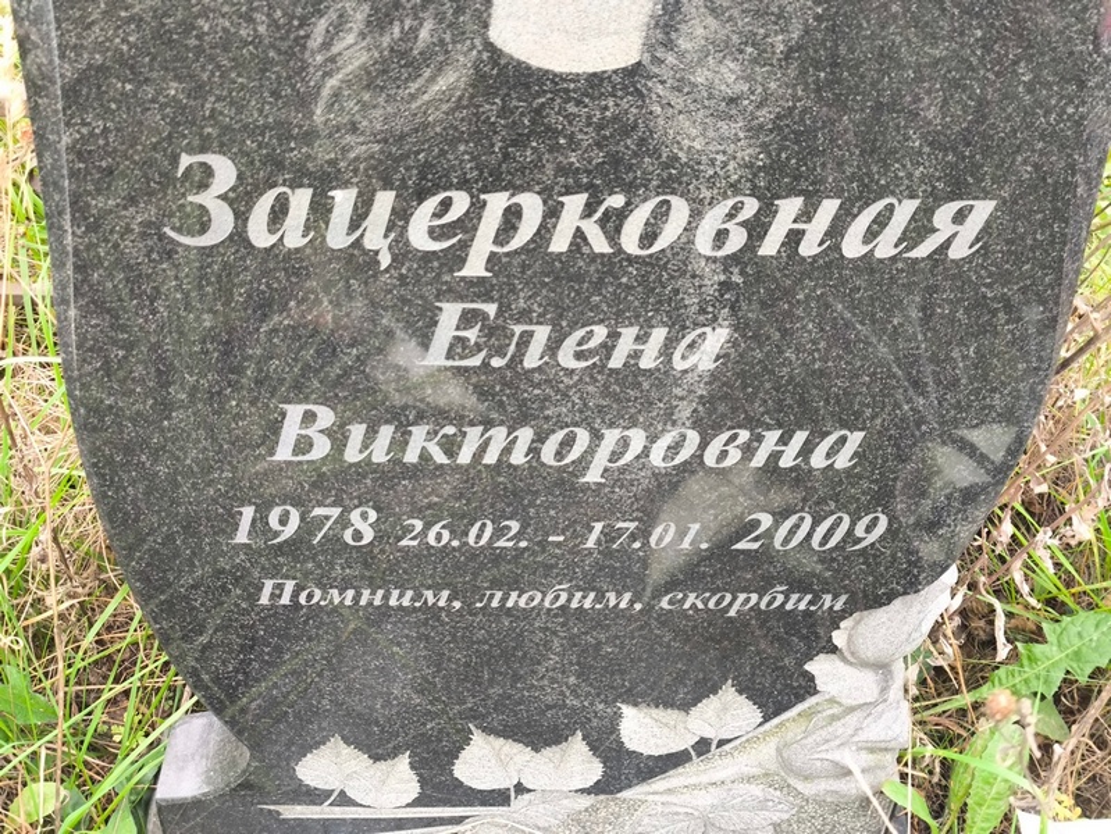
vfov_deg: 29.1
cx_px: 556
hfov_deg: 38.2
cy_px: 417
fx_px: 1605
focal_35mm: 50
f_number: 1.7
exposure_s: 1/60
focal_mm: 4.71
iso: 200
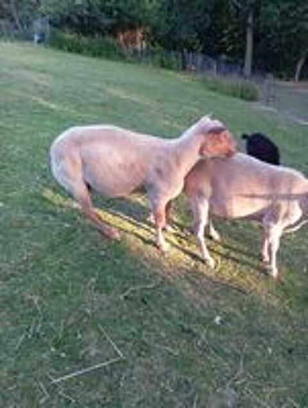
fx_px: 331
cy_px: 204
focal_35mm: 28
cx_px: 154
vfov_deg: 63.3
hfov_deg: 49.9
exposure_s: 1/100
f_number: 1.8
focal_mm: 4.22
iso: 392
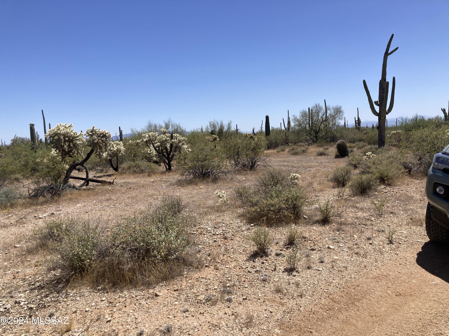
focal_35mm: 28
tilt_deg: -4.8
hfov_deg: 63.4
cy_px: 168
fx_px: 363
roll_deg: +0.7
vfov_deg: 49.7
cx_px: 224
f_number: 1.8
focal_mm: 3.99
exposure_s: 1/2667
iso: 20
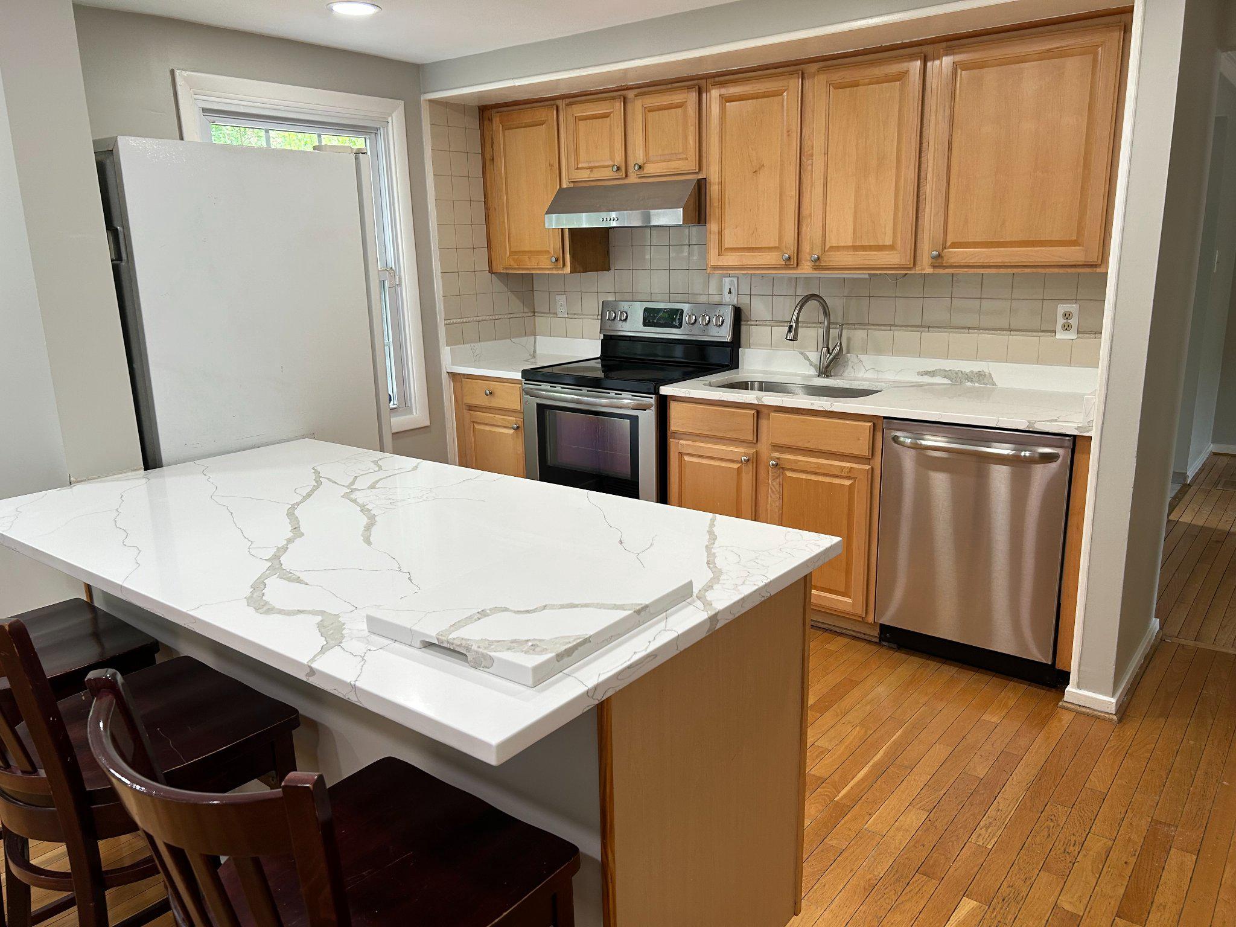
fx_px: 928
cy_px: 464
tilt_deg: -13.9
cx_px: 618
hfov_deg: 67.3
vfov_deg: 53.1
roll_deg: +1.9
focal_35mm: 26
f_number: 1.5
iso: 80
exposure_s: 1/120
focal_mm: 5.7
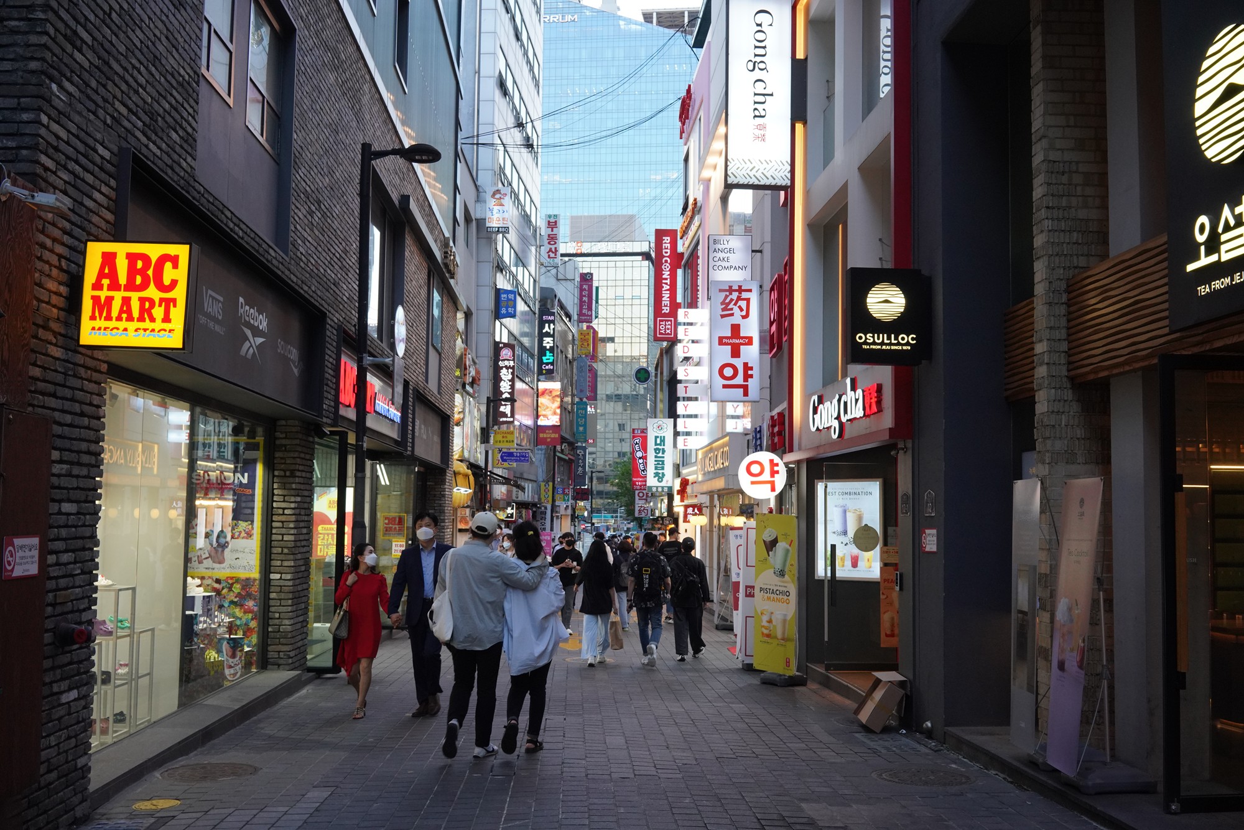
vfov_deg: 37.9
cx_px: 622
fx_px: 1210
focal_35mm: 35
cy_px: 415
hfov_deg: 54.4
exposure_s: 1/80
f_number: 10
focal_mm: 35
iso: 2000
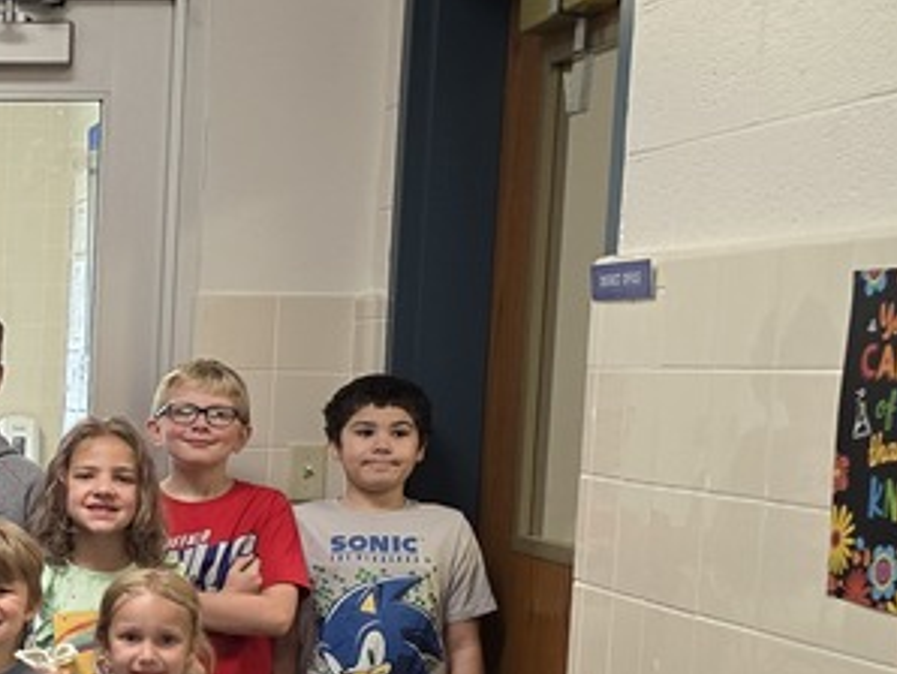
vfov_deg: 18.4
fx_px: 2049
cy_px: 599
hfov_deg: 21.8
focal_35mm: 79
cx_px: -319
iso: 320
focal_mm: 6.3
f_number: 1.7
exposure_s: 1/120
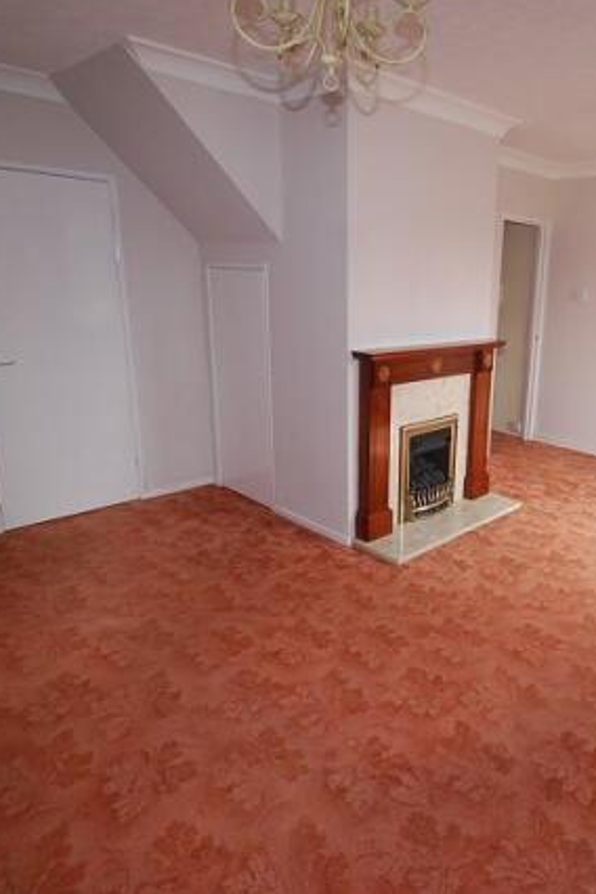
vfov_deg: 76.1
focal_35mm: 23
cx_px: 423
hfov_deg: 53.4
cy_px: 438
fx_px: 571
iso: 200
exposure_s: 1/80
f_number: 4.5
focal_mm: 10
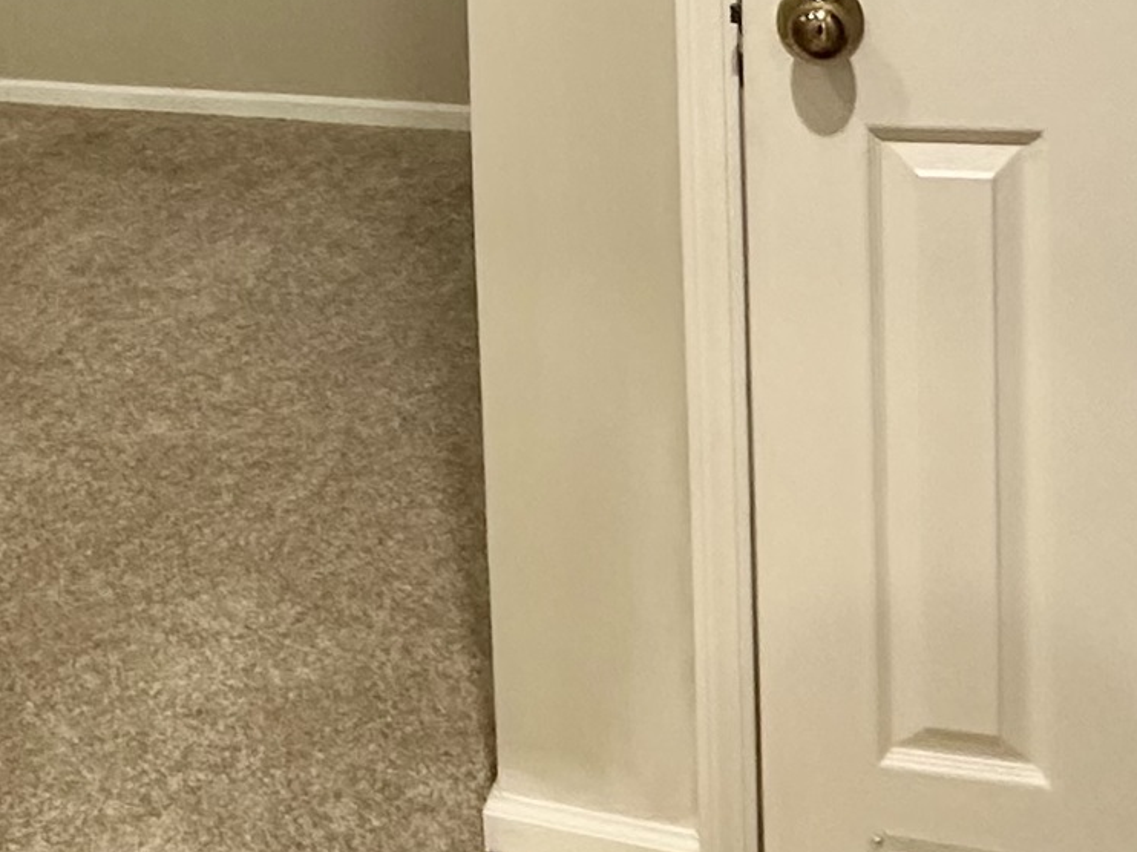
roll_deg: +4.0
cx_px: 133
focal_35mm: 58
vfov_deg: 23.0
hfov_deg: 31.8
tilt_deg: -5.7
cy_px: -192
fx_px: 1904
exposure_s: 1/60
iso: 250
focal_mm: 2.22
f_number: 2.2
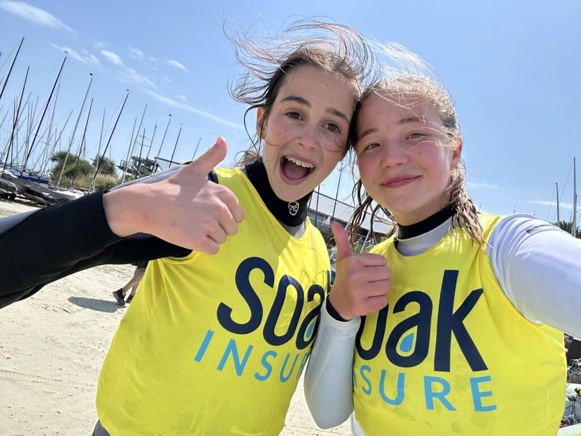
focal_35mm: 23
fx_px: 386
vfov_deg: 58.9
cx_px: 290
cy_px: 218
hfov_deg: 73.9
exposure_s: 1/1348
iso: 25
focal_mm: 2.69
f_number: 1.9
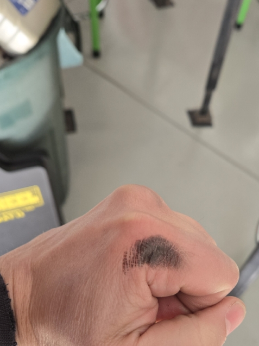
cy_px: 236
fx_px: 369
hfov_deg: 38.3
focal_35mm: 37
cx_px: 168
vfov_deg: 49.1
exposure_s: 1/180
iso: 125
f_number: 1.8
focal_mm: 5.4
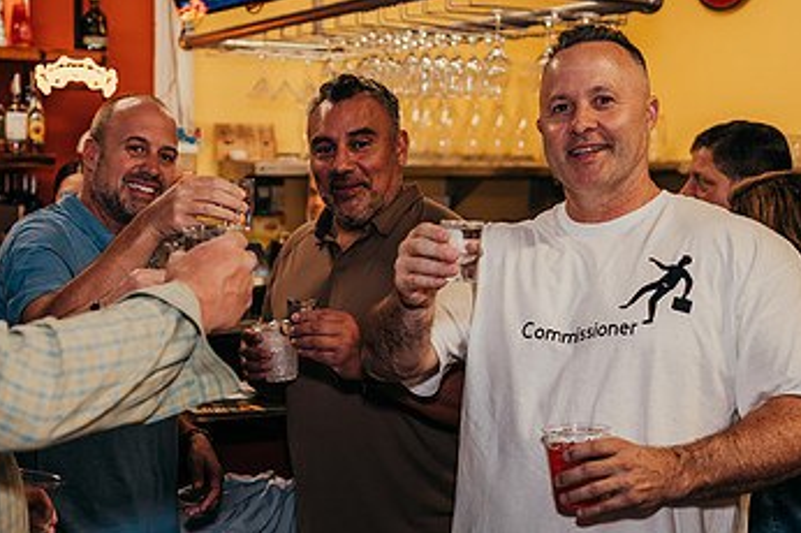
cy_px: 352
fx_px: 1311
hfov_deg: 33.5
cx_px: 236
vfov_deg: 22.9
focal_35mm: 59
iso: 400
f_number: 2.5
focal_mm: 35
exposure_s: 1/125
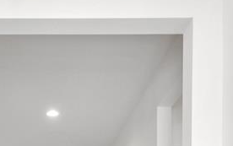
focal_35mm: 68
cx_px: 52
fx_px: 432
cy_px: 249
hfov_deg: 29.6
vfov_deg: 16.5
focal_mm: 9
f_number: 8
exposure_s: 1/15
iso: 400
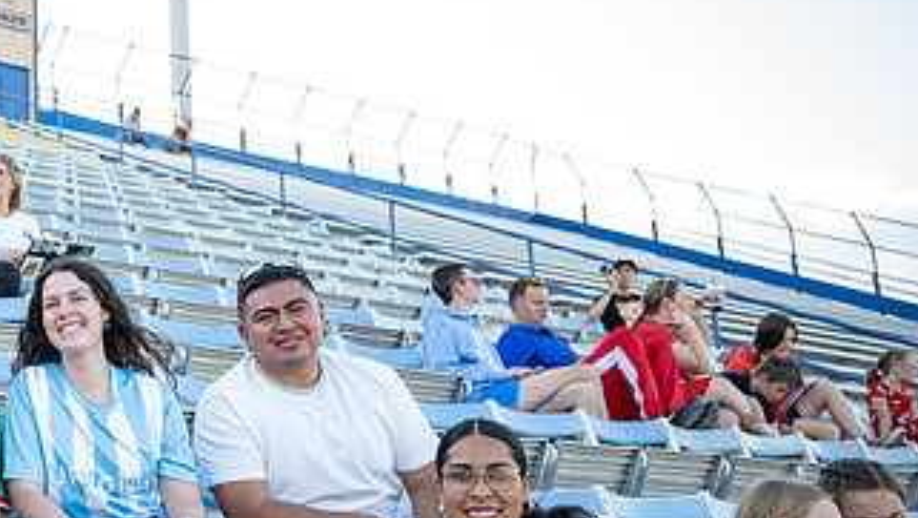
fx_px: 1242
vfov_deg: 23.5
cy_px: 254
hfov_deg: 36.5
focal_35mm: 51
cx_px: 3
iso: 400
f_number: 2.8
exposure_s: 1/640
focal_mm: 24
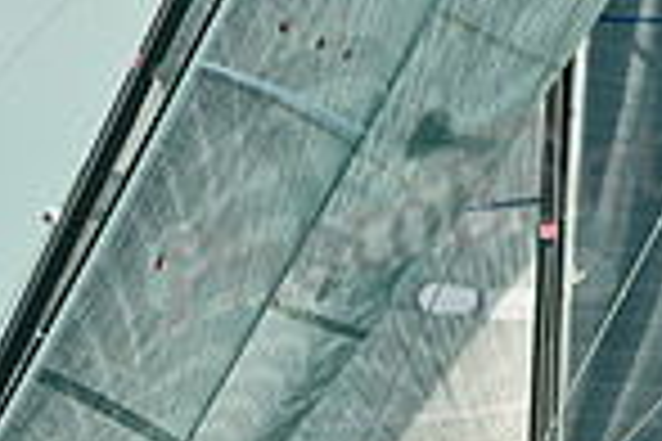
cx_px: -72
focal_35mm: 1650
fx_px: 30339
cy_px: 506
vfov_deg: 0.8
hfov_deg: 1.2
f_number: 9
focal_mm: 380
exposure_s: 1/1600
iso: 400
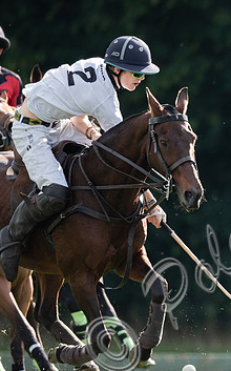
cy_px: 218
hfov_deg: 1.0
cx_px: 409
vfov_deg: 1.7
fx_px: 12798
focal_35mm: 1268
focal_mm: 500
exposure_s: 1/1000
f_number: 4
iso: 500
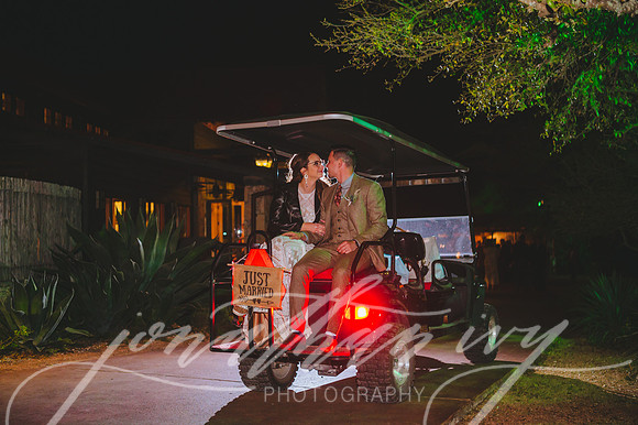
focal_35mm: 44
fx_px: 779
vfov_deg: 30.5
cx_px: 319
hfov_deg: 44.5
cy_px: 212
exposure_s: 1/60
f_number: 2.8
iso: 2500
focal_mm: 44
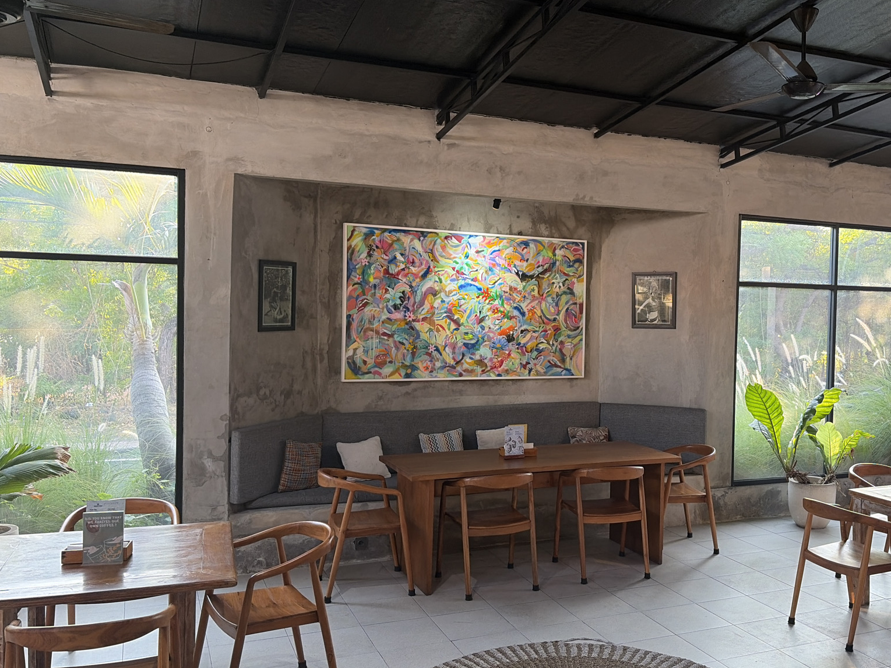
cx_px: 568
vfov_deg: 41.8
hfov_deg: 53.2
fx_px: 875
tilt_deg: -2.2
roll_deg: -1.0
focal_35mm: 34
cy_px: 333
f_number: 1.6
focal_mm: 5.96
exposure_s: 1/50
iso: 64
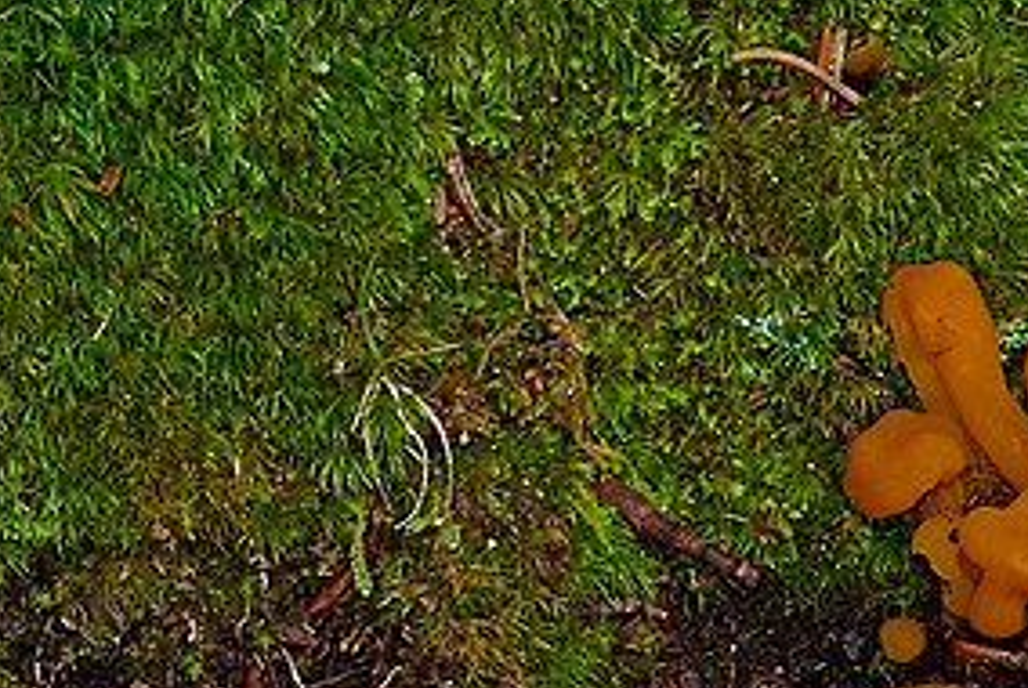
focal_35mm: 643
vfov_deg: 2.1
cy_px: 476
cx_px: 1003
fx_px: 18380
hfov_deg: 3.2
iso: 1000
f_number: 13
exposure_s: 1/60
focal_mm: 210
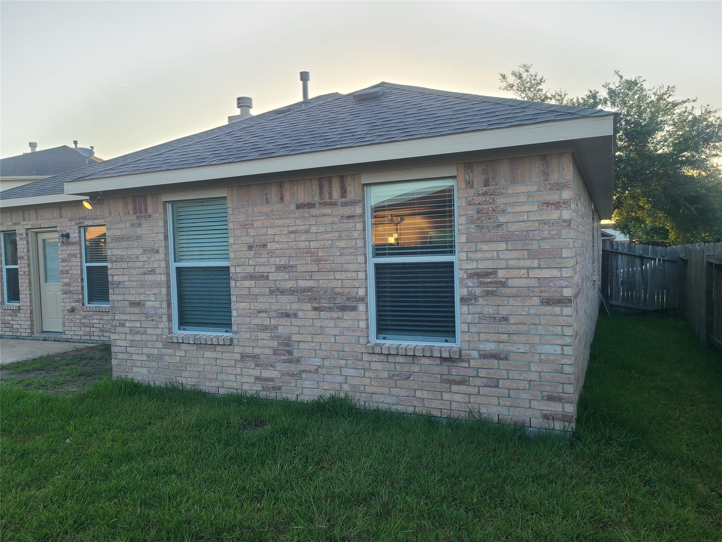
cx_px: 361
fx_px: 542
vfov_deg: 53.1
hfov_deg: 67.3
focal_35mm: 26
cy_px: 271
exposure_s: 1/272
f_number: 1.8
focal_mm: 5.4
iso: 40
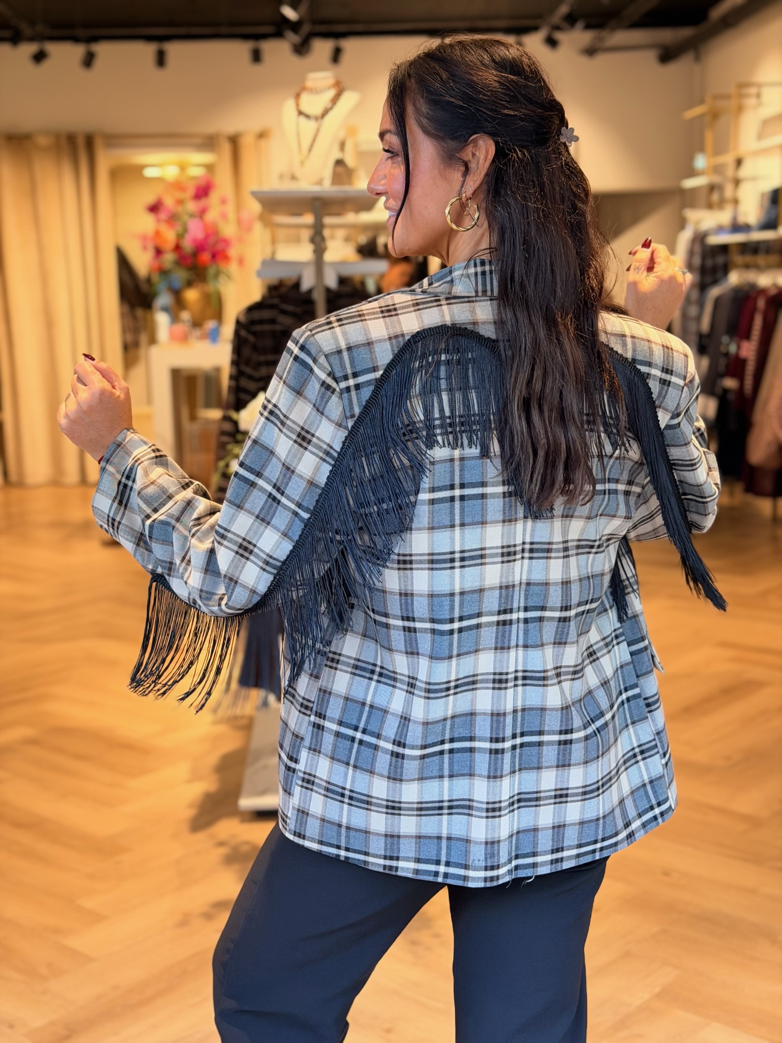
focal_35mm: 48
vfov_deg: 39.7
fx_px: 1446
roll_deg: +1.2
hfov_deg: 30.3
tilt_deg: -11.3
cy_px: 522
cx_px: 391
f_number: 1.78
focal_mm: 6.76
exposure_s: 1/100
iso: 125
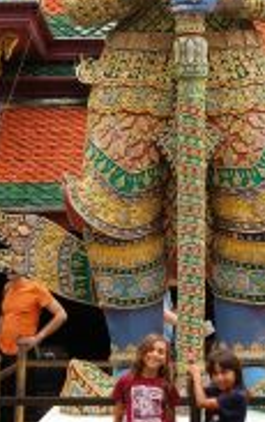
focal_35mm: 103
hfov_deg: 12.7
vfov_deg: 20.0
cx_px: 174
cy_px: 95
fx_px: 1187
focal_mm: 31
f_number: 5.6
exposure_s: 1/125
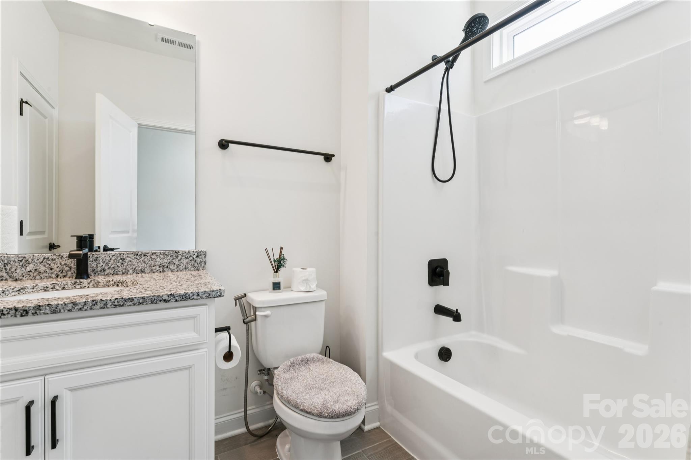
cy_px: 230
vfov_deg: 72.0
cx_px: 346
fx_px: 317
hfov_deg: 95.0
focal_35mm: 16
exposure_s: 1/4
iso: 100
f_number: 13
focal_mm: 16.5
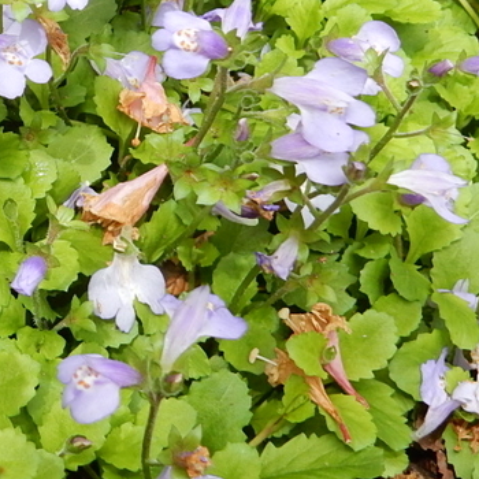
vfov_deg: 15.5
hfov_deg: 15.2
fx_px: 1706
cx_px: -149
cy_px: -49
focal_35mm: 109
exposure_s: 1/100
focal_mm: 6.4
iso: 125
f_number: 4
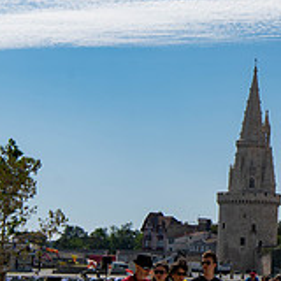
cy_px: 82
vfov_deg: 12.3
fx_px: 1304
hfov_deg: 11.5
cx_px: 483
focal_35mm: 142
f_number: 10
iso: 64
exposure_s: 1/400
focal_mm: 46
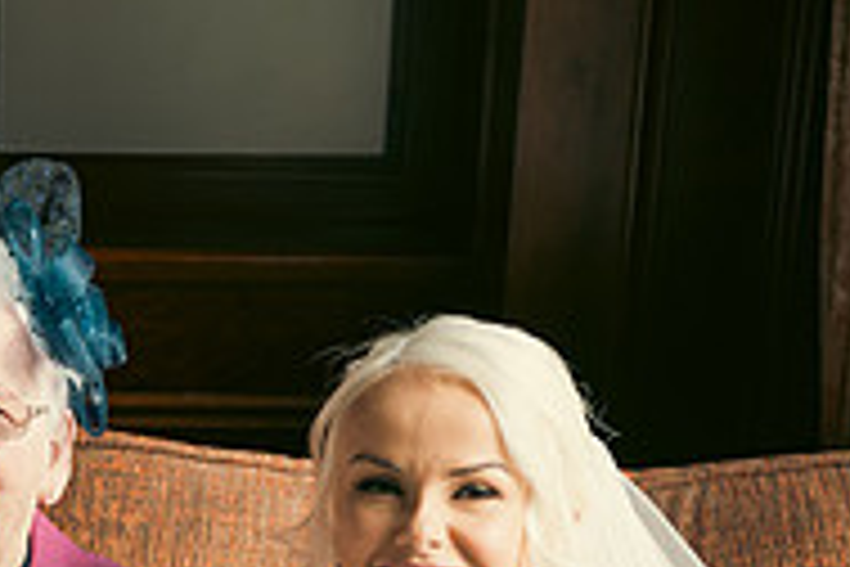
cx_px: -58
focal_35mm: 129
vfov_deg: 10.4
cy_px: 749
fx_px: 3046
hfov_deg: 15.5
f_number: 3.5
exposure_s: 1/160
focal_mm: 42
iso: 200
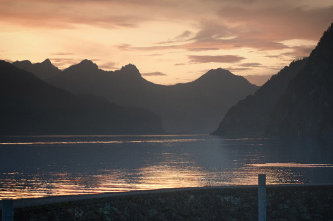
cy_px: 192
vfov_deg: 10.3
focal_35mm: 132
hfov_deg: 15.5
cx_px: 181
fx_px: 1220
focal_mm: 44
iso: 250
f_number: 4.5
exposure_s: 1/30
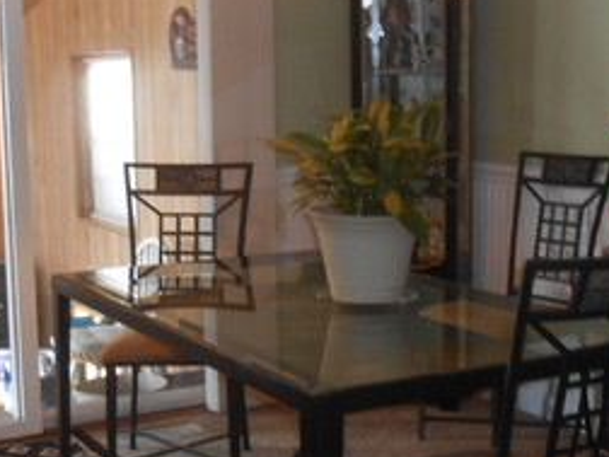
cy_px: 256
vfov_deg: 22.2
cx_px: 256
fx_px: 1161
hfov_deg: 29.3
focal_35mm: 66
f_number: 3.5
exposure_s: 1/25
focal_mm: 4.6
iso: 200
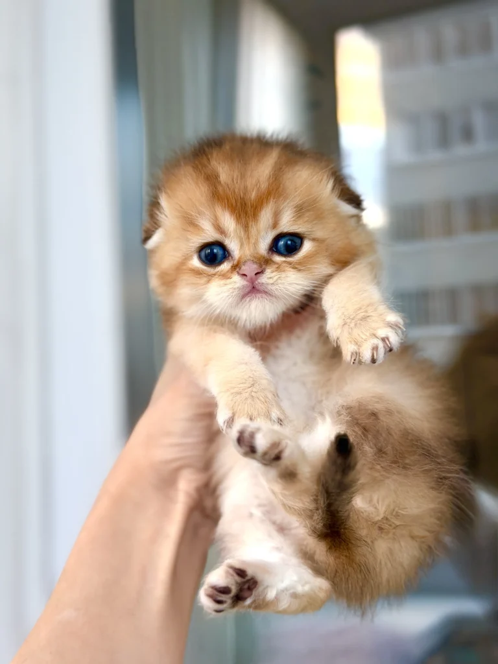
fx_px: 921
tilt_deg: +6.5
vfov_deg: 39.7
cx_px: 249
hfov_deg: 30.3
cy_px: 332
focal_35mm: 48
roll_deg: +2.9
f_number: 1.78
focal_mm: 6.76
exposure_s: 1/100
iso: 250
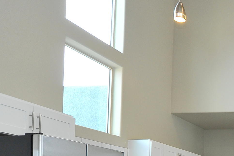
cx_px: 356
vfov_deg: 22.3
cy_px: 188
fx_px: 364
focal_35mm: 56
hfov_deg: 25.8
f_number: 7.1
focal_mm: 18
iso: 640
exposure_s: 1/40
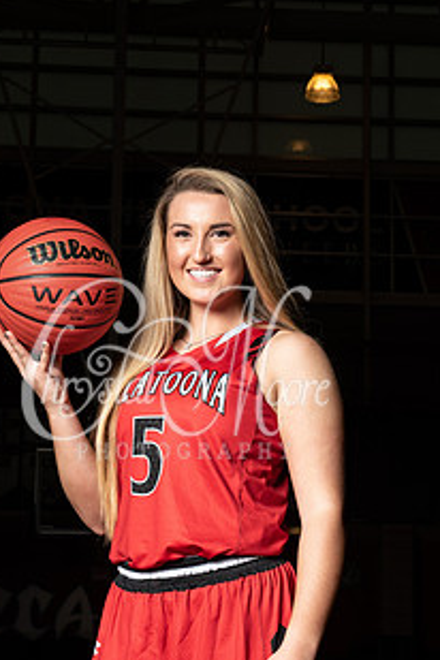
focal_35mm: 102
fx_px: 1870
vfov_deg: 20.0
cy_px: 352
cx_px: 203
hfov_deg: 13.4
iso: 320
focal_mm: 70
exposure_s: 1/200
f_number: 14
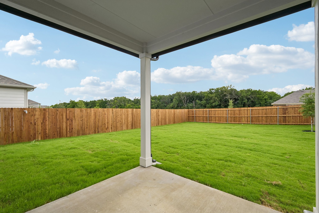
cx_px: 160
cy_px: 106
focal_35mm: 16
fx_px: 142
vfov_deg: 73.7
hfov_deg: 96.7
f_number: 8
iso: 400
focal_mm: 16
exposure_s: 1/800
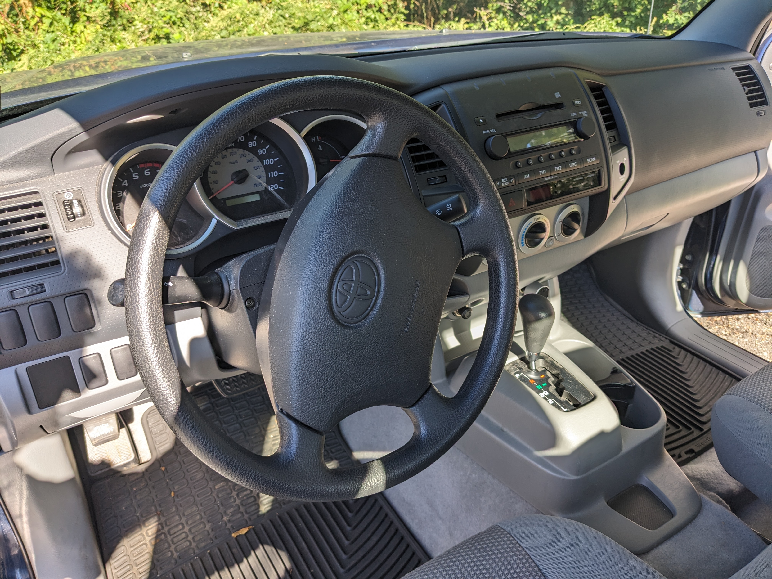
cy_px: 290
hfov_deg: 65.3
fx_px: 602
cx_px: 386
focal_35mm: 27
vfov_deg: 51.4
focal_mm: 4.38
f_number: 1.73
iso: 47
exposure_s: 1/411
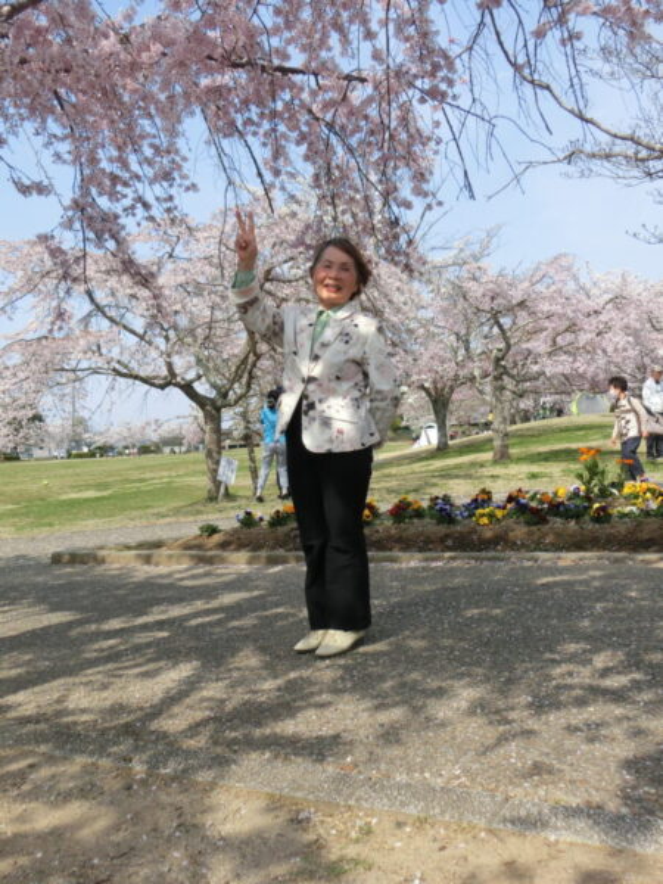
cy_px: 442
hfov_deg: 41.8
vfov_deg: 54.0
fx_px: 868
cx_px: 332
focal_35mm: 34
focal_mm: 6
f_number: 3.9
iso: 80
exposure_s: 1/640
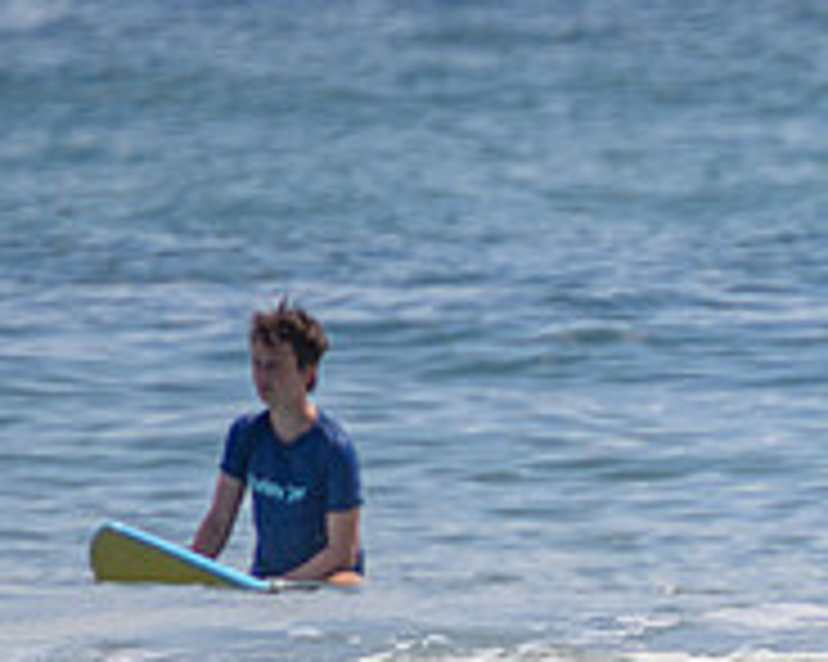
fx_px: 39898
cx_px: 1079
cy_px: 511
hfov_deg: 1.2
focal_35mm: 1629
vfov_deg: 0.9
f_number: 5.6
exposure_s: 1/2000
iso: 220
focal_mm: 400
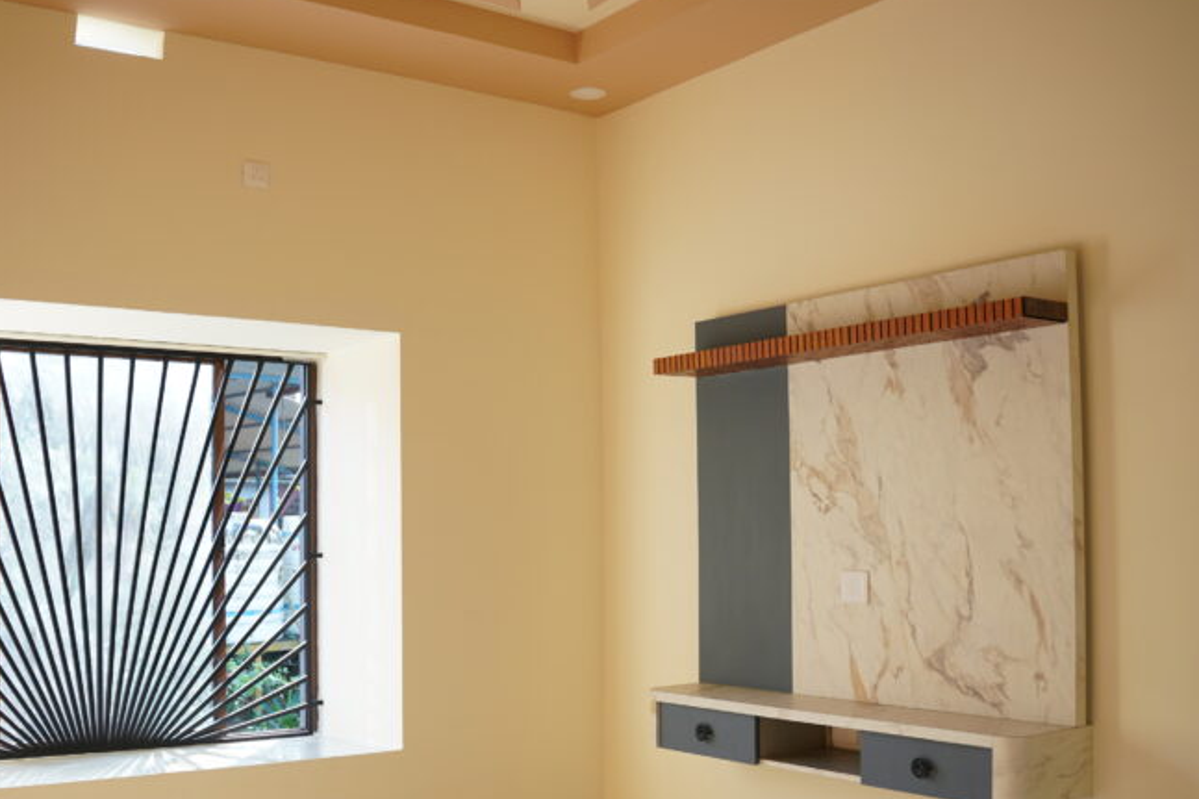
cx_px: 463
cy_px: 501
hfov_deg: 50.3
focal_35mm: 38
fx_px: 1265
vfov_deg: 34.8
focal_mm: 24
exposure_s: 1/125
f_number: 2.8
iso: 200
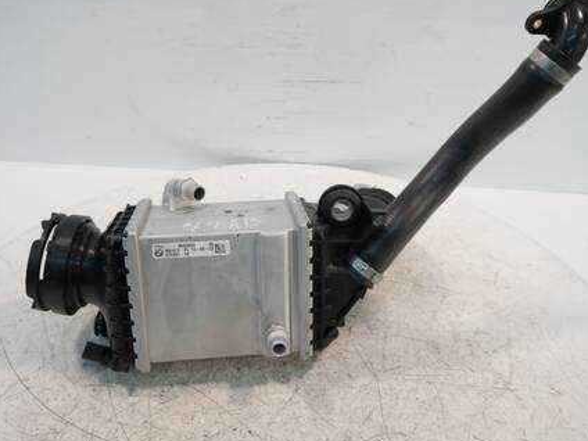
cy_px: 211
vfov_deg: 41.8
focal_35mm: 34
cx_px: 305
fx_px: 578
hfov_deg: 53.9
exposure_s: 1/60
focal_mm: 15
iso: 400
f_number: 3.6
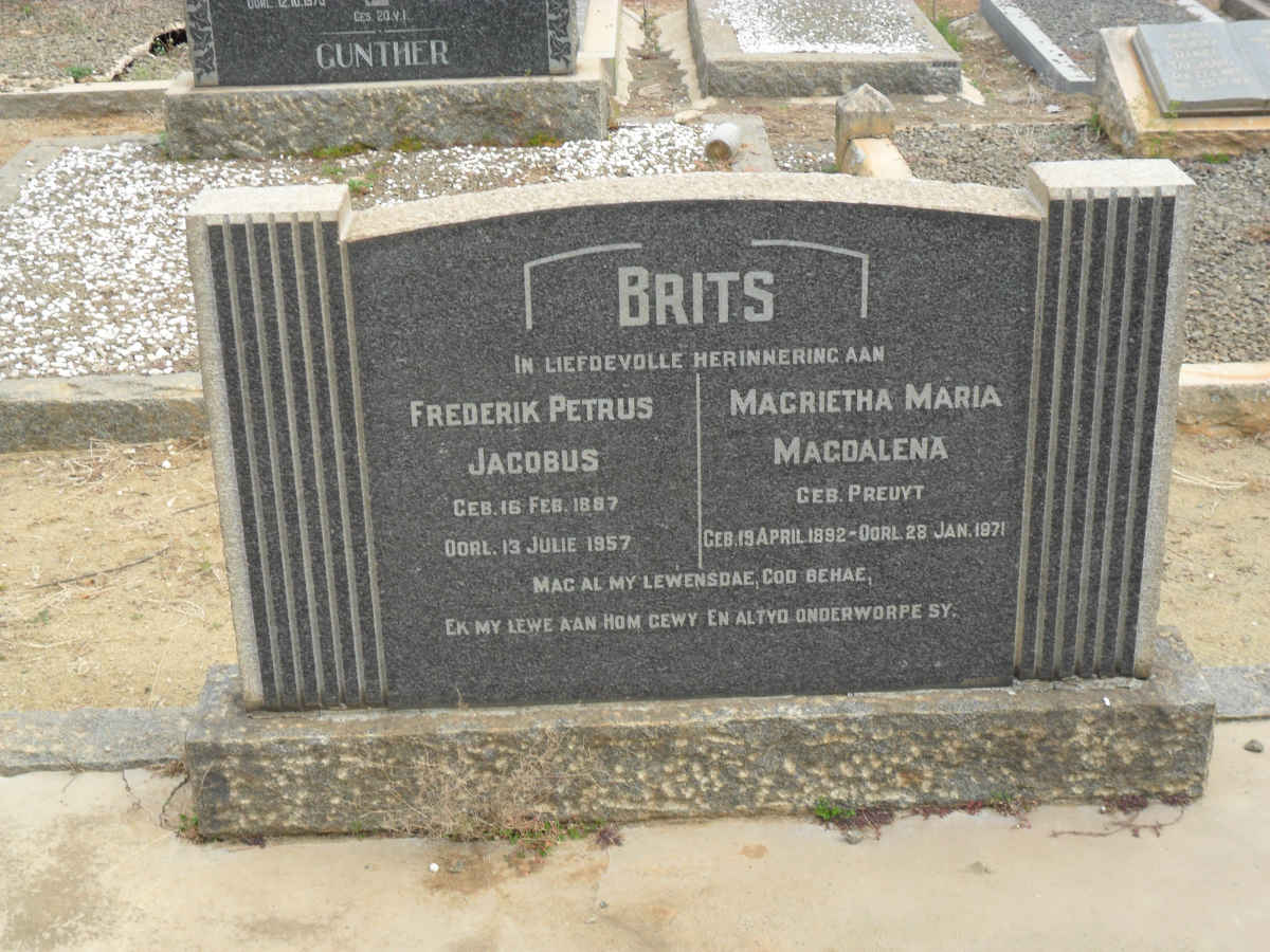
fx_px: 1908
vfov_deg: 28.0
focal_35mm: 52
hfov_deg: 36.8
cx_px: 635
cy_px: 476
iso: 100
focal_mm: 9.3
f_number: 5
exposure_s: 1/125
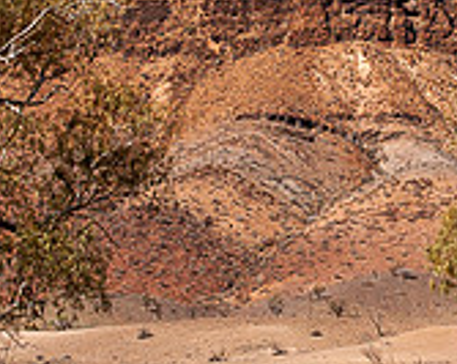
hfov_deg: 14.1
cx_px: 301
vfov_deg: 11.2
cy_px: 23
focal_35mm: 137
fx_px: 1850
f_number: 11
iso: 200
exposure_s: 1/250
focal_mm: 28
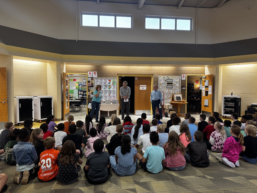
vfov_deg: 56.8
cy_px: 96
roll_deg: +0.3
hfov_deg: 71.6
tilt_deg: -3.3
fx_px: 178
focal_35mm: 24
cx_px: 128
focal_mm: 6.76
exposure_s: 1/60
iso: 250
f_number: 1.78
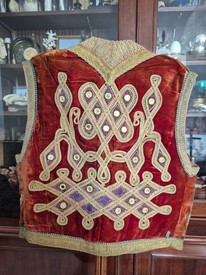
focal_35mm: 23
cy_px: 138
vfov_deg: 73.9
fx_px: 182
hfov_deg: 58.9
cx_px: 103
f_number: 1.8
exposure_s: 1/100
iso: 250
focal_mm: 5.4
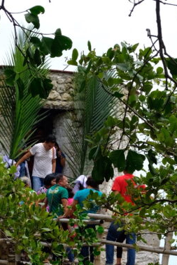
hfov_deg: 10.4
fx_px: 960
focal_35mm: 130
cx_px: -39
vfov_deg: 15.6
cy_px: 221
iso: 200
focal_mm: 31.5
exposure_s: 1/350
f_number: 6.4
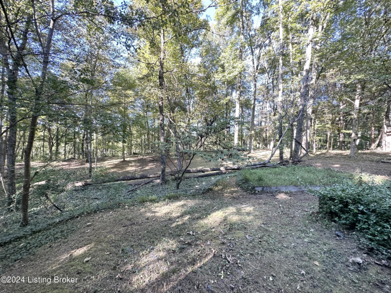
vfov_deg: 85.7
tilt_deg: -1.1
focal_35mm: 14
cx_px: 196
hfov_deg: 102.1
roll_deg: -2.0
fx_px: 158
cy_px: 146
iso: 80
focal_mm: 2.22
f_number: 2.2
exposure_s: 1/99
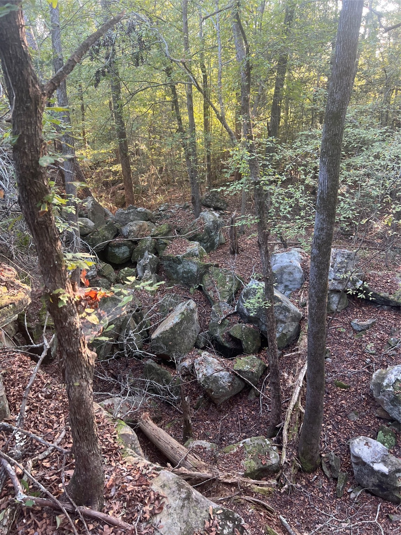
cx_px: 200
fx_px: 402
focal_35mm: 26
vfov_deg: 67.3
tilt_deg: -22.7
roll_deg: +4.3
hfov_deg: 53.1
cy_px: 268
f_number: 1.5
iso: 160
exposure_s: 1/60
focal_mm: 5.7
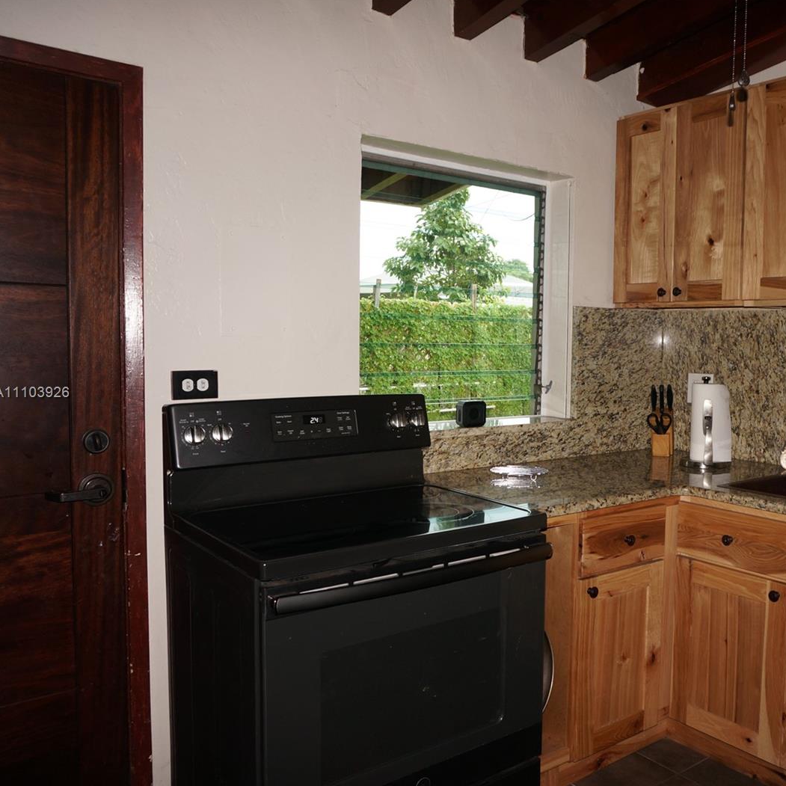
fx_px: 796
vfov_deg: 52.5
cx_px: 550
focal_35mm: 31
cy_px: 393
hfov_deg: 51.1
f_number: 4
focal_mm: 16
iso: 320
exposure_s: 1/160
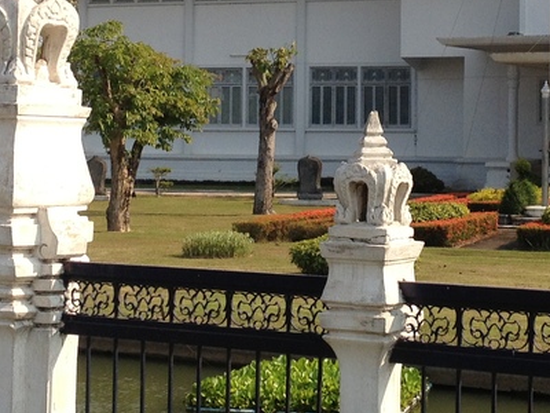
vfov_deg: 14.1
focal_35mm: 105
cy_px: 116
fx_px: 1668
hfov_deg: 18.7
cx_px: 352
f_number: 2.4
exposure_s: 1/1577
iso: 50
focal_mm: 4.28
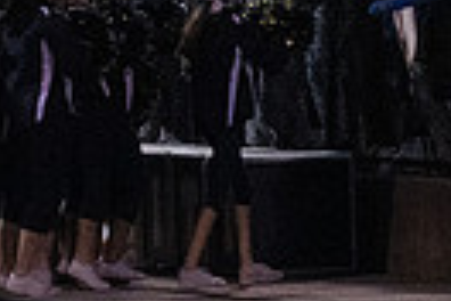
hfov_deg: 3.1
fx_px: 8405
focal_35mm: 671
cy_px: -270
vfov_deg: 2.0
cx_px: 191
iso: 6400
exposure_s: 1/640
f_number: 4.5
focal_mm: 102
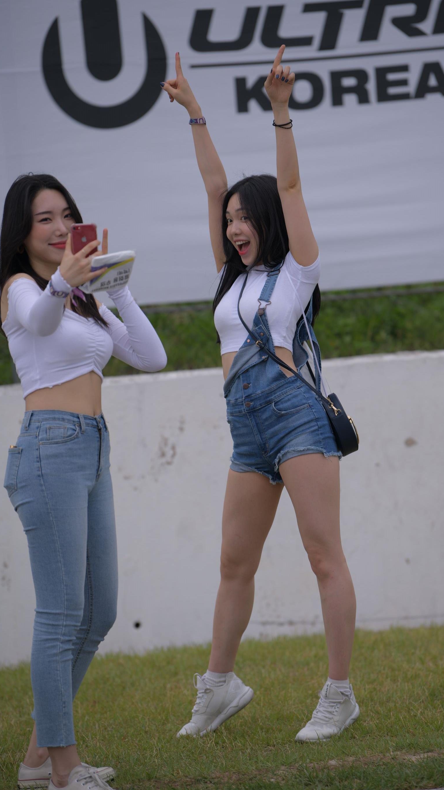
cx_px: 252
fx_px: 4395
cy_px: 396
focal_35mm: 210
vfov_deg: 10.3
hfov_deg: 5.8
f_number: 3.5
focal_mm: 200
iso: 180
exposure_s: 1/800
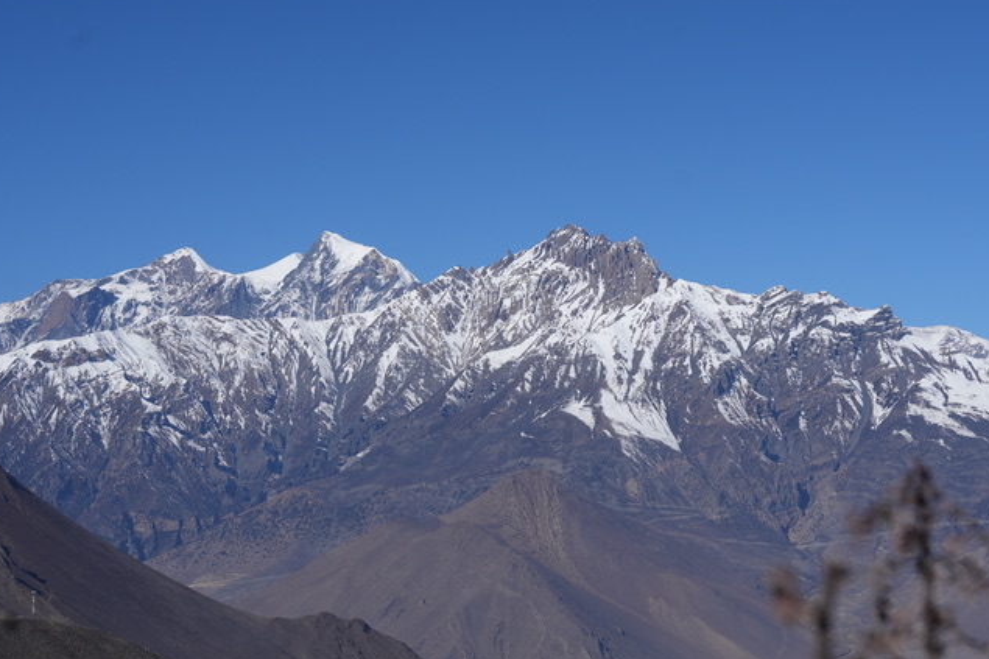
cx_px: 573
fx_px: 2444
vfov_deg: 15.3
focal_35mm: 89
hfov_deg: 22.9
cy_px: 419
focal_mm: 52
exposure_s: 1/640
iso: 100
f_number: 8
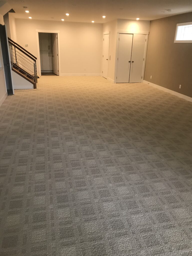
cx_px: 96
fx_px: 207
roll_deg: -1.7
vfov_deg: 63.4
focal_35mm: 28
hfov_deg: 49.7
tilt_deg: -19.5
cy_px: 128
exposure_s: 1/24
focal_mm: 3.99
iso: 40
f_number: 1.8
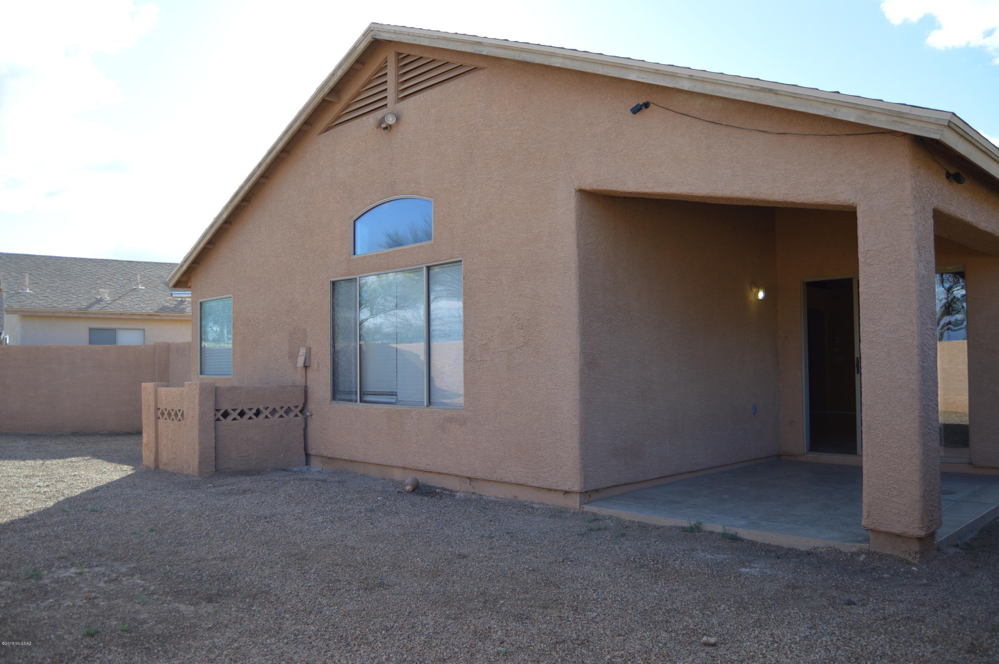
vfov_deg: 47.8
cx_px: 500
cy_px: 332
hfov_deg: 67.4
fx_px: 749
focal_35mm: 27
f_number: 3.5
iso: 100
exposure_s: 1/400
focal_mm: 18
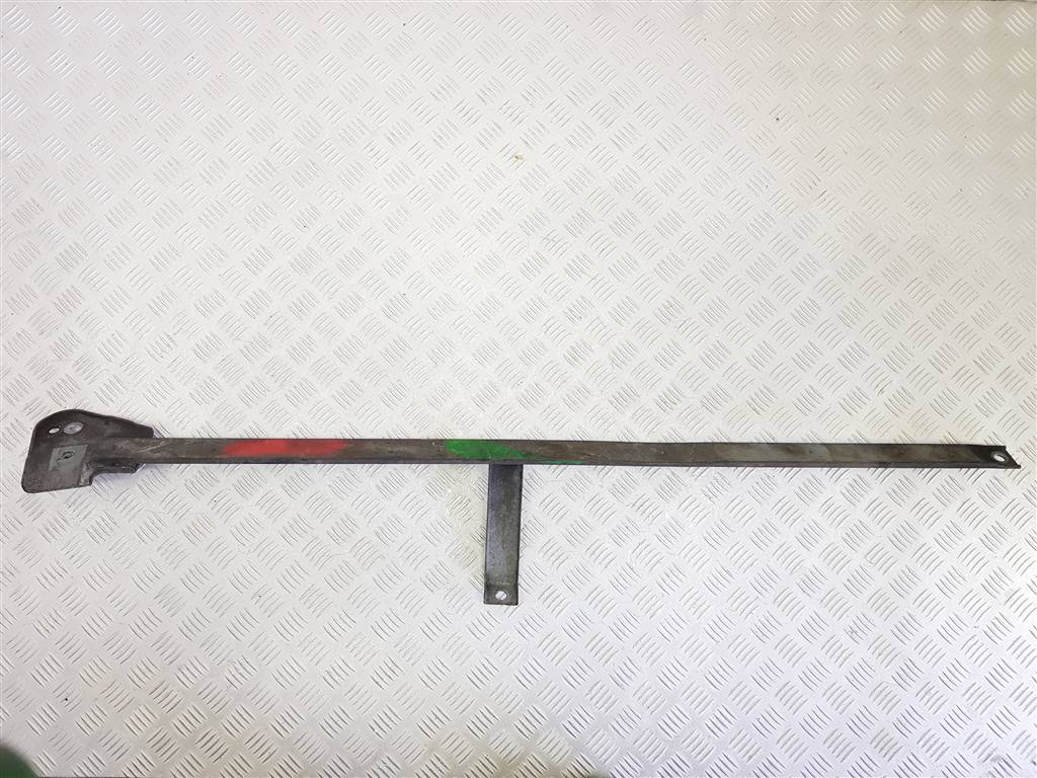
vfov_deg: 53.1
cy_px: 389
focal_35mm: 26
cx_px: 518
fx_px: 779
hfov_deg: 67.3
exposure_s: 1/100
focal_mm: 4.2
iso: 64
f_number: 1.7
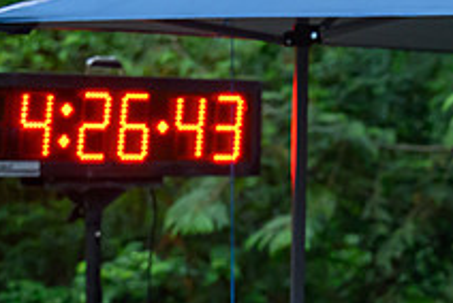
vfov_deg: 5.4
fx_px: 3188
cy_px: 466
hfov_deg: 8.1
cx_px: 472
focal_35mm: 253
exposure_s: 1/640
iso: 3200
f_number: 3.5
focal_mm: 70
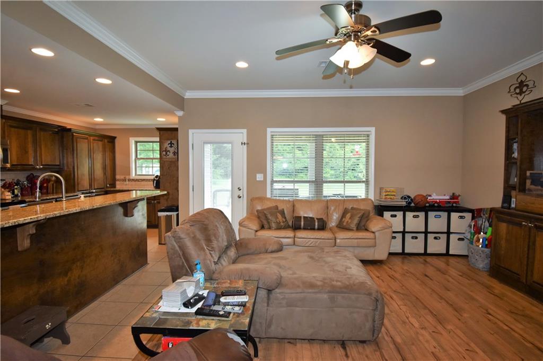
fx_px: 249
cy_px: 180
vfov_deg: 72.0
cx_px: 272
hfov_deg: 95.0
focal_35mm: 16
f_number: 4.8
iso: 800
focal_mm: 11
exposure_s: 1/100
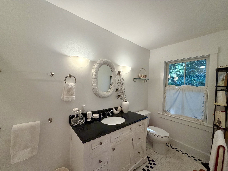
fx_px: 92
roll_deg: -1.7
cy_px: 86
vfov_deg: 85.7
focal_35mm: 14
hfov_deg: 102.1
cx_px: 114
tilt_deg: -1.3
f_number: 2.2
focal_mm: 2.22
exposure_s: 1/120
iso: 250
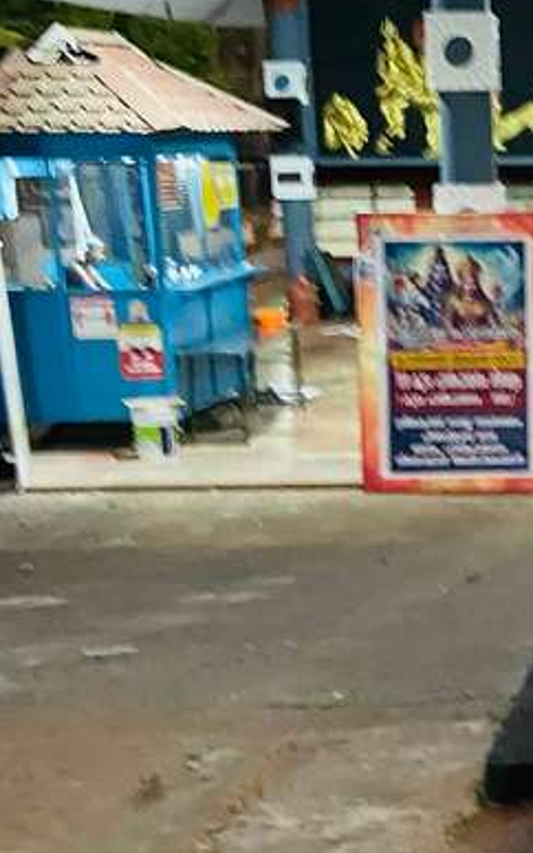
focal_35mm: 73
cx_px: 791
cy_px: 443
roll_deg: +1.1
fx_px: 1696
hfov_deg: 16.4
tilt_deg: -5.5
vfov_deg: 28.2
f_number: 1.8
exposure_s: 1/25
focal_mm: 4.25
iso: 800
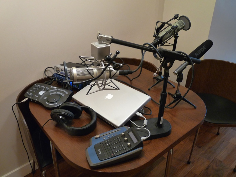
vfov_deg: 45.4
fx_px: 211
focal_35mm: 31
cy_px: 88
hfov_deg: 58.4
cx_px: 118
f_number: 3
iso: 400
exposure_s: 1/20
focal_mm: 5.4
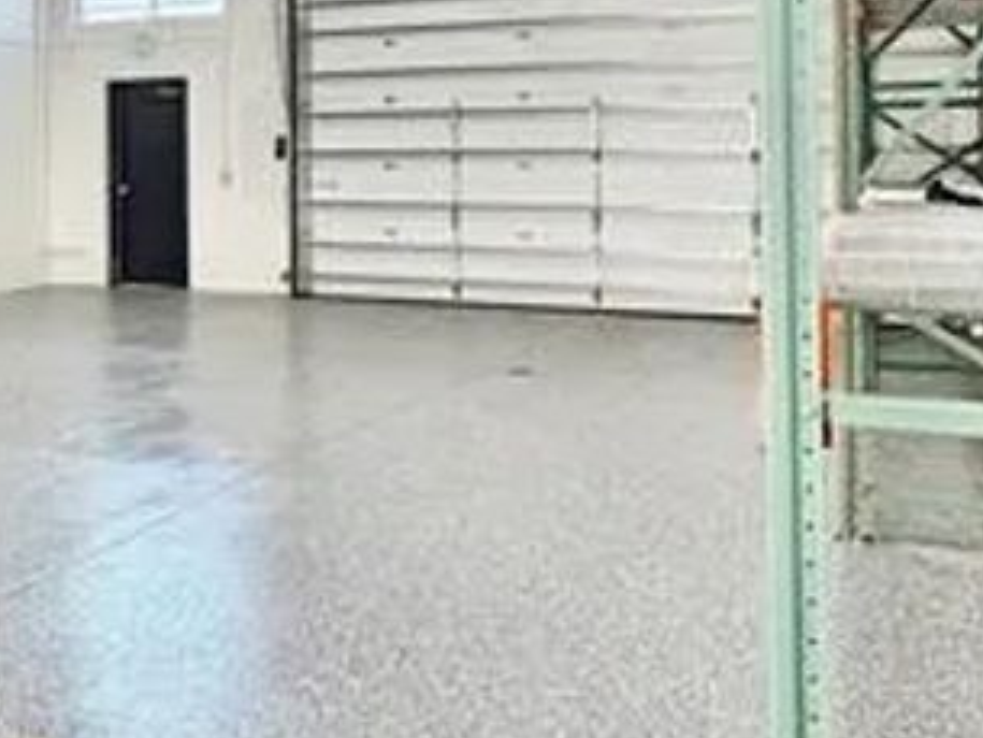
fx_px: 1335
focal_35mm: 47
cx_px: 135
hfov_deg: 38.2
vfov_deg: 30.1
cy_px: 132
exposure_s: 1/149
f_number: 2.2
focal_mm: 2.22
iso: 64
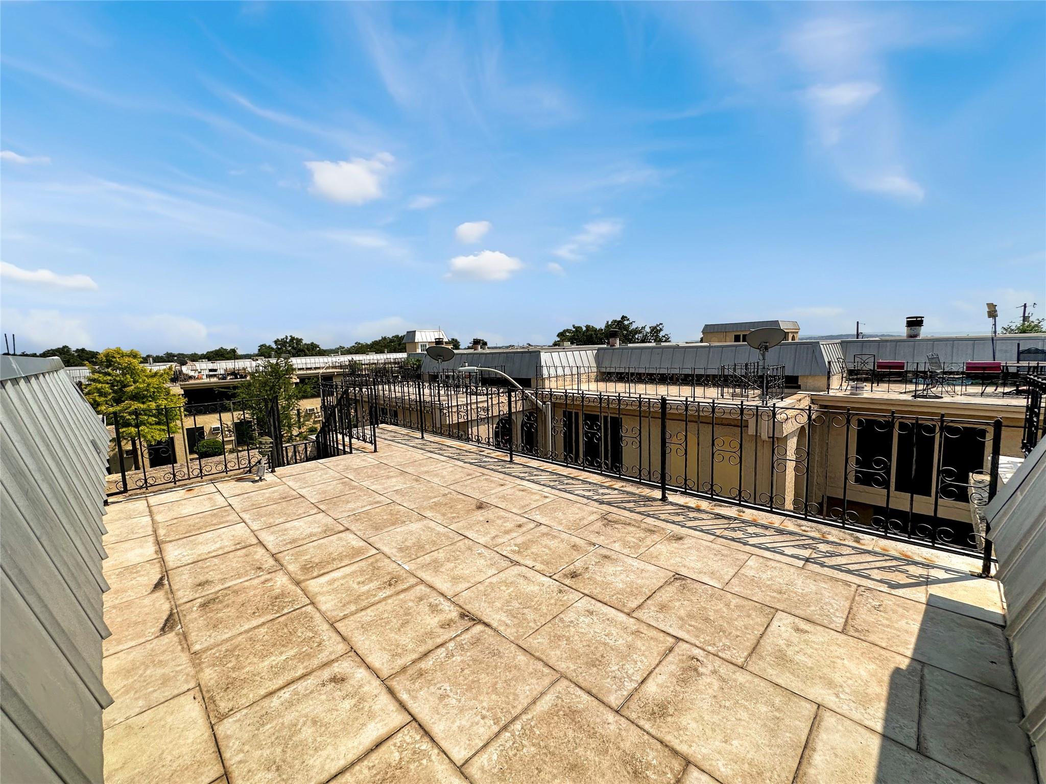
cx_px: 523
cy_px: 392
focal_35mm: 14
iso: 50
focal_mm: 2.22
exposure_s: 1/4831
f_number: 2.2
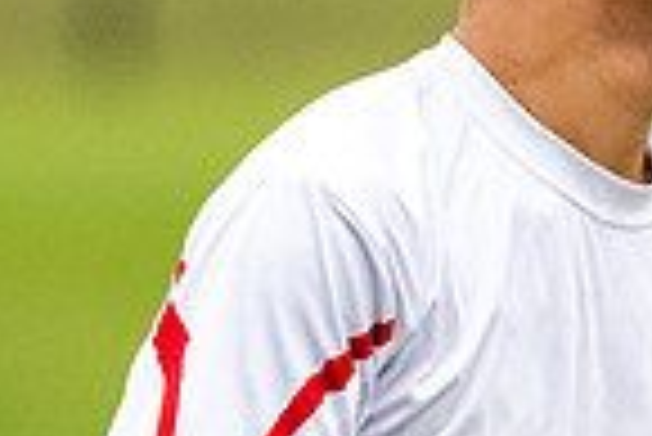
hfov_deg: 0.9
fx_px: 39938
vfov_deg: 0.6
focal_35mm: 2203
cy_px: 428
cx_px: 644
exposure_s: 1/2000
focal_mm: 300
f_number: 4
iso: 1600
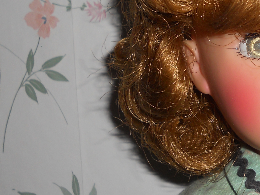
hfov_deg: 22.0
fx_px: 646
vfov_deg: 17.1
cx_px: 257
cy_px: 64
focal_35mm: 86
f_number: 8.8
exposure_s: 1/25
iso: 80
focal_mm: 5.8
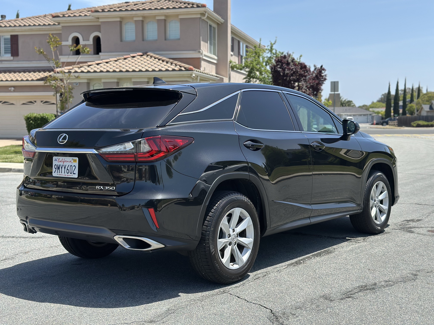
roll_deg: -0.4
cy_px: 162
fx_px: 602
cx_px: 217
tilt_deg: -4.4
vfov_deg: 30.3
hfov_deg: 39.7
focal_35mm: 48
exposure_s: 1/2532
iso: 100
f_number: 1.78
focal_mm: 6.86
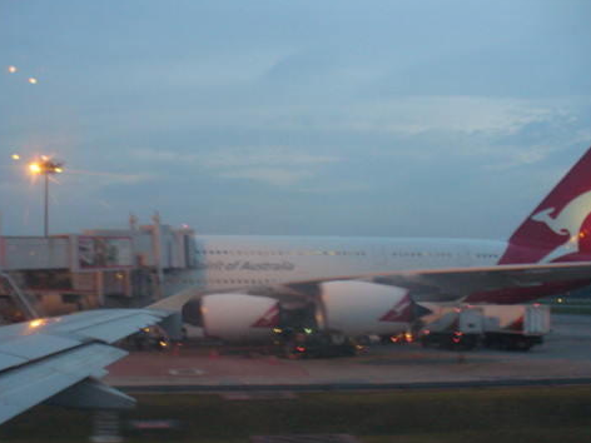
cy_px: 267
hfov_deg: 40.4
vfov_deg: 30.8
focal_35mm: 47
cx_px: 284
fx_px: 802
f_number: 2.8
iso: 200
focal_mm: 6.1
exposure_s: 1/15
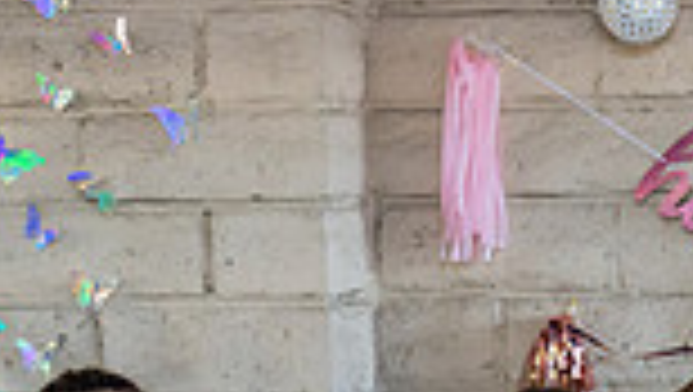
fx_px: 2281
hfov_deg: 16.6
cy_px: 578
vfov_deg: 9.5
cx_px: 804
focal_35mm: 124
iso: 1600
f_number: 2.8
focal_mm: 28
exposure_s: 1/250
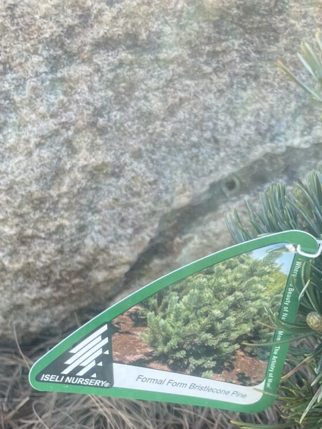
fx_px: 695
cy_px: 338
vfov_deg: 33.4
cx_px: 323
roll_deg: +2.6
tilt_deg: -42.2
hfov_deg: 24.8
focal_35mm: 56
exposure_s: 1/194
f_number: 1.6
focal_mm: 4.2
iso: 32
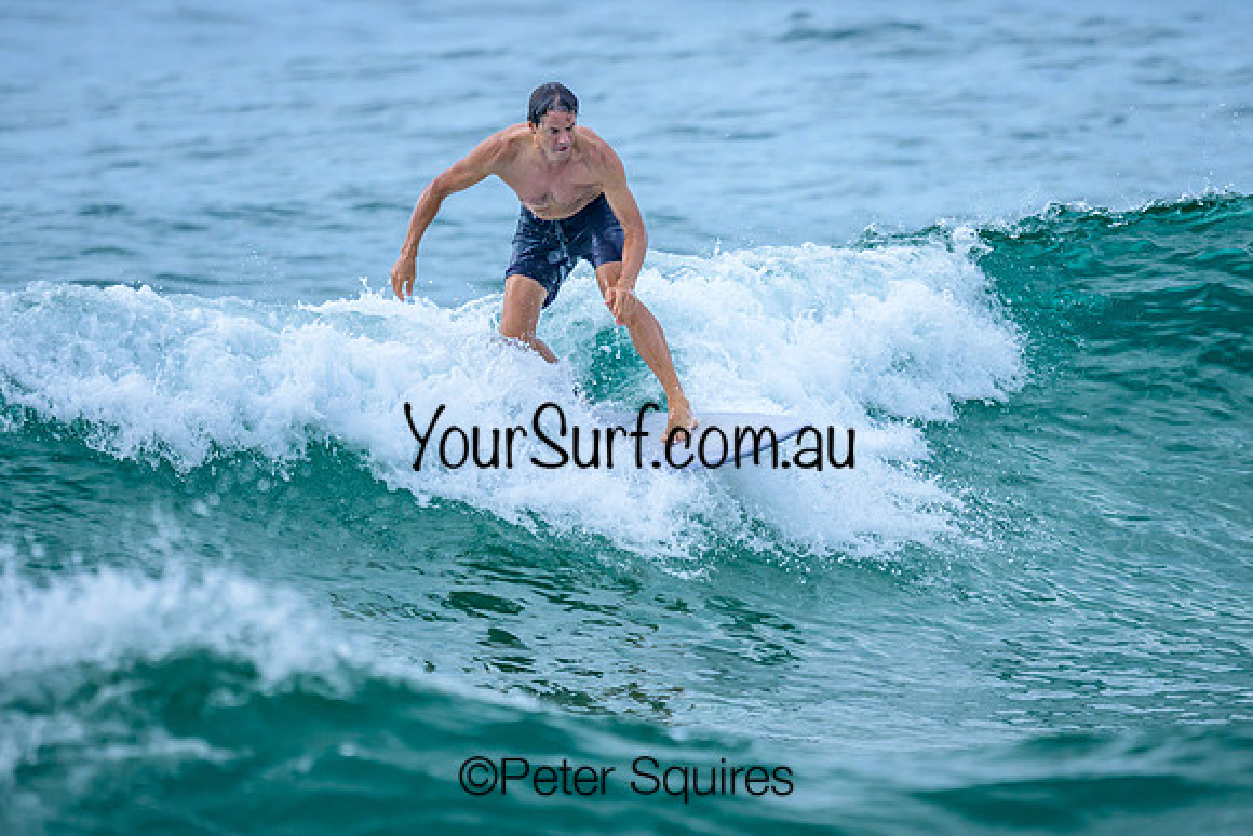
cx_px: 588
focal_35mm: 1073
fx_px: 37354
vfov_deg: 1.3
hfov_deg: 1.9
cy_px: 331
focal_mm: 800
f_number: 6.3
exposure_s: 1/3200
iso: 400
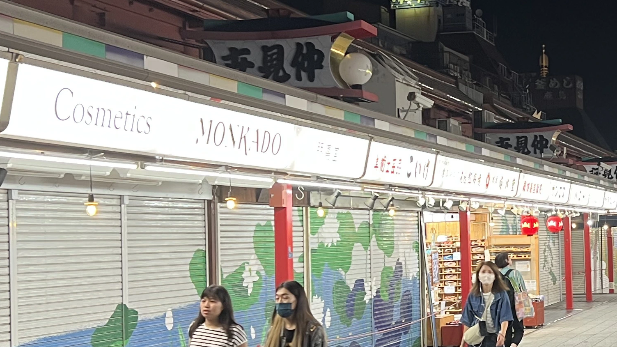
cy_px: 200
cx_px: 517
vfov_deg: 15.9
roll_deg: +2.3
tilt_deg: +4.8
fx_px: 1243
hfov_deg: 27.2
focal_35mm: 76
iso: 80
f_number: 1.5
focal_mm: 5.7
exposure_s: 1/50
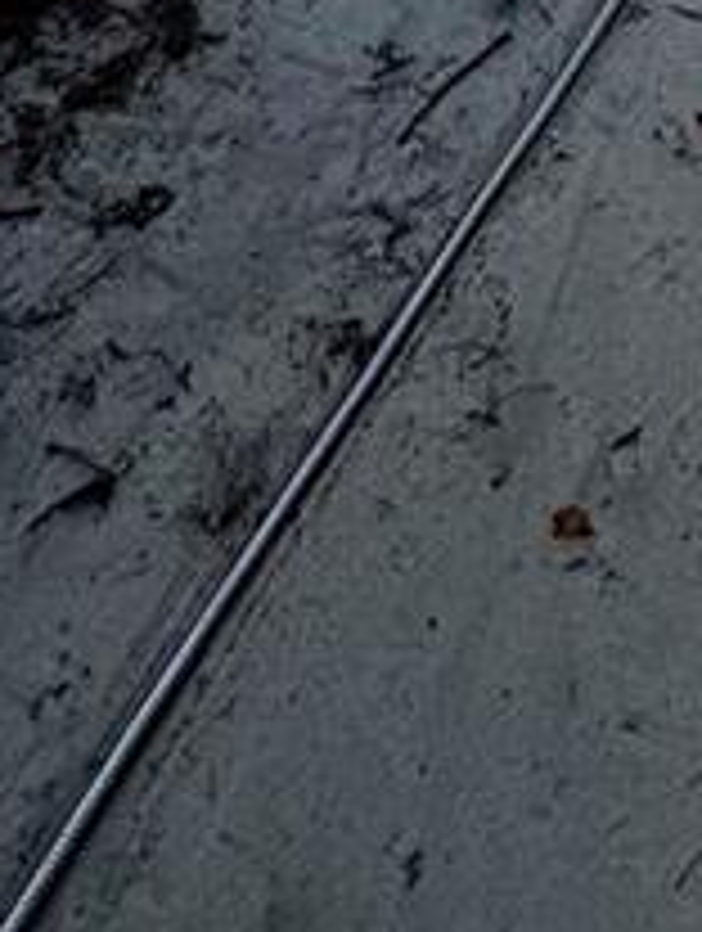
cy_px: -1549
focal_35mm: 81
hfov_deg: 16.0
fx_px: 2183
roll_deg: -11.1
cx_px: 1179
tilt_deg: -0.6
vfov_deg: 13.3
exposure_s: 1/1600
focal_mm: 2.22
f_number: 2.2
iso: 50
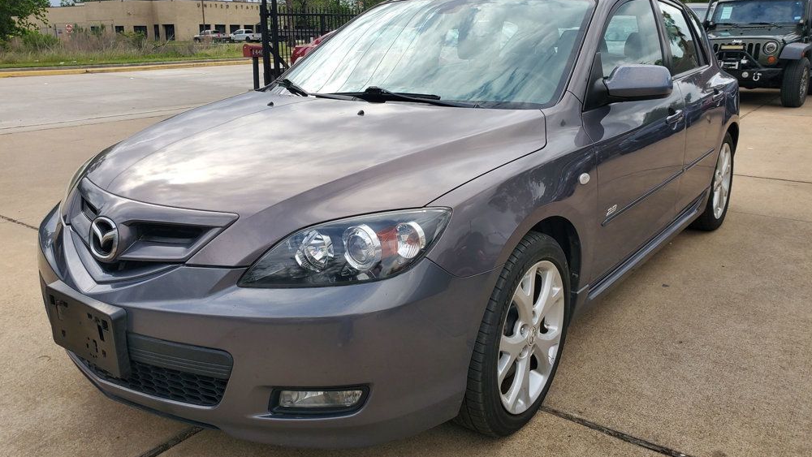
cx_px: 402
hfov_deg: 66.1
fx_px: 625
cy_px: 222
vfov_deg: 40.2
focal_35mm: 29
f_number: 2.4
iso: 50
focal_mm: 4.3
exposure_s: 1/1008
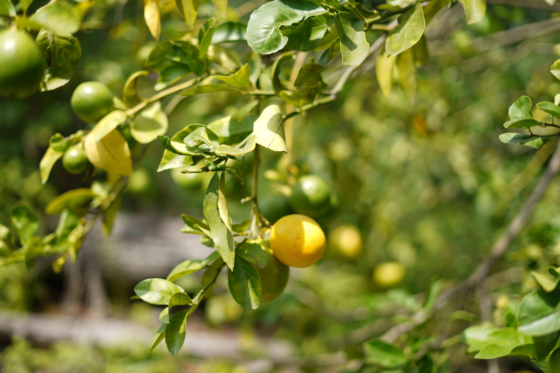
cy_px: 186
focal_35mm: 50
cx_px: 280
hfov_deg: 39.6
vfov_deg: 27.0
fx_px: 778
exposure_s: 1/640
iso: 50
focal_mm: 50
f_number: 1.8
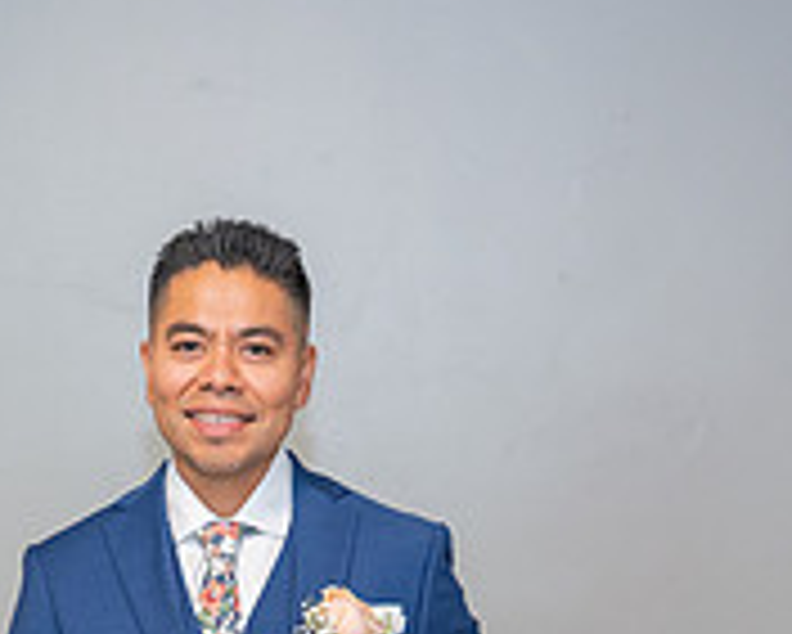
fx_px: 2111
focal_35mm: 90
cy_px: 943
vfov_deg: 15.8
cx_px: 190
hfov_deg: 21.1
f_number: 3.2
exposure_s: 1/125
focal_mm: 24
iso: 640
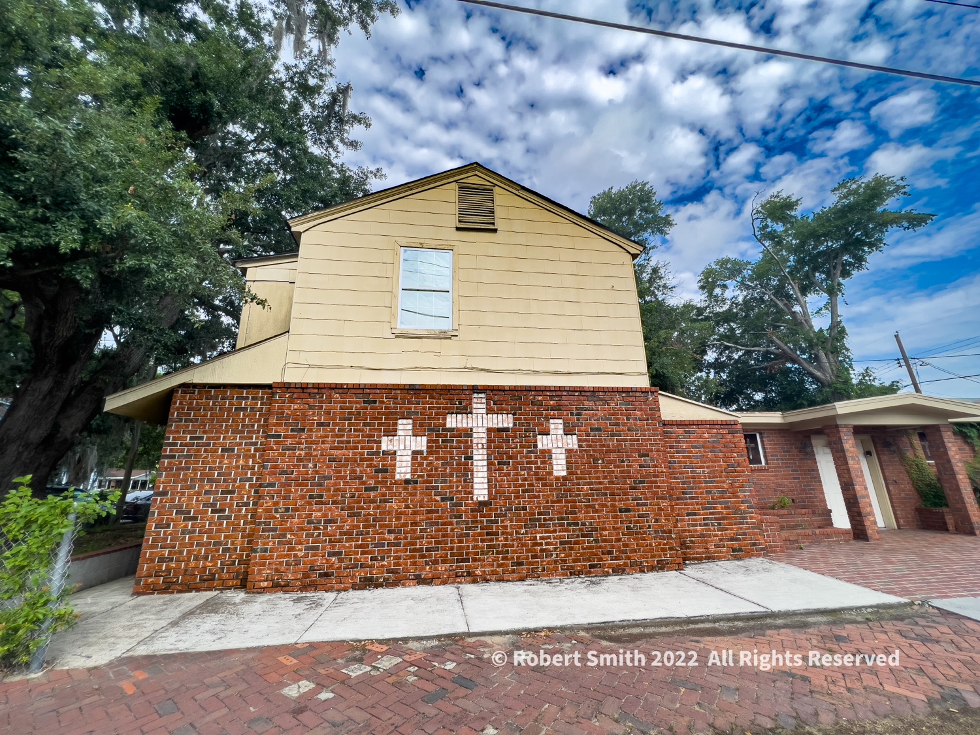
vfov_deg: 89.9
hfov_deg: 106.2
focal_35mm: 13
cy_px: 368
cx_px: 490
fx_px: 368
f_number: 1.8
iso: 32
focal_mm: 1.57
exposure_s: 1/670
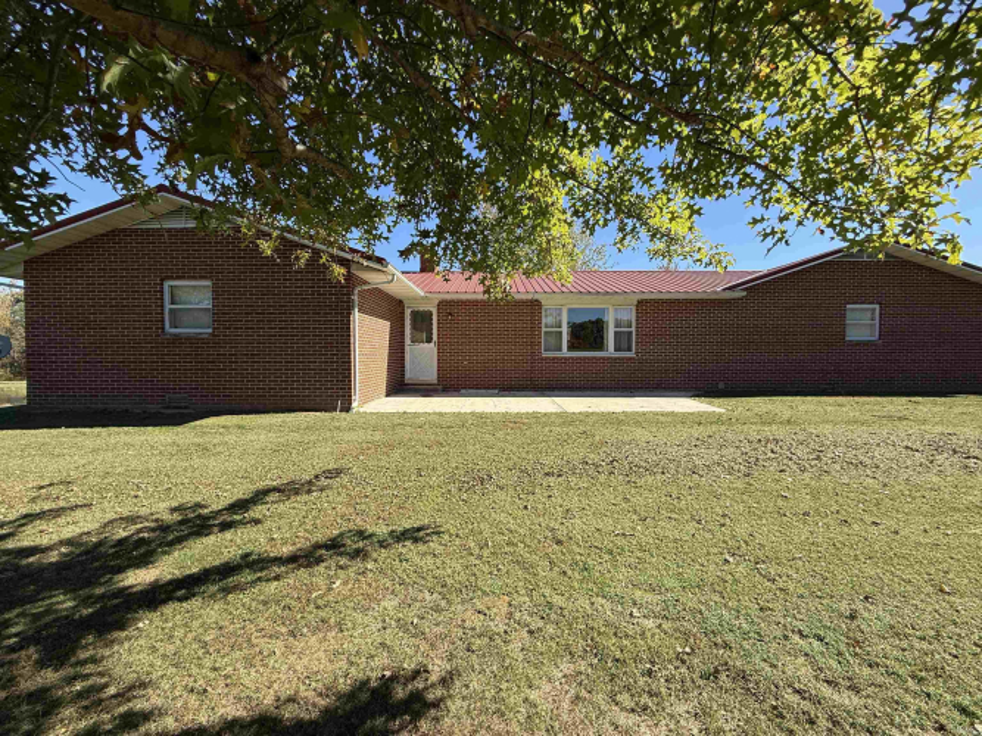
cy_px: 368
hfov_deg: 102.1
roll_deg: -0.5
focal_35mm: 14
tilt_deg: -1.7
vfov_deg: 85.7
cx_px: 491
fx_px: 397
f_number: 2.2
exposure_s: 1/1167
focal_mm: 2.22
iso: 50
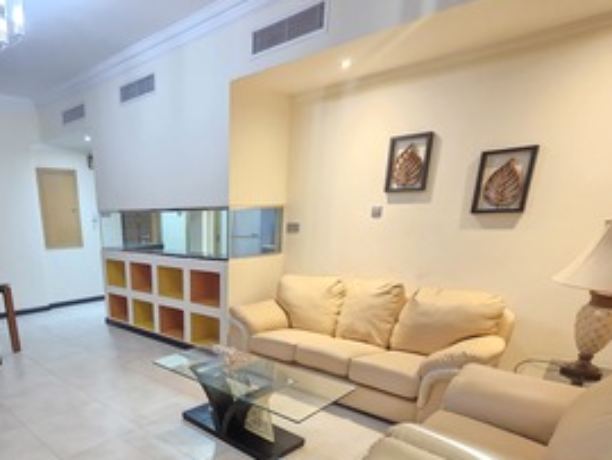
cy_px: 366
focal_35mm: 22
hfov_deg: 73.0
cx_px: 185
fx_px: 389
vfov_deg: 56.8
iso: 1000
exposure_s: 1/50
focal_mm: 2.2
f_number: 1.9
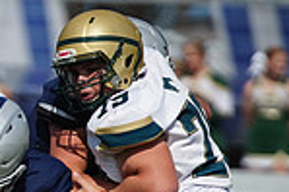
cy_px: 205
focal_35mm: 1168
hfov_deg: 1.8
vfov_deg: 1.2
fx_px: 9366
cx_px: -180
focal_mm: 300
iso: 400
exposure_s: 1/8000
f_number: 2.8
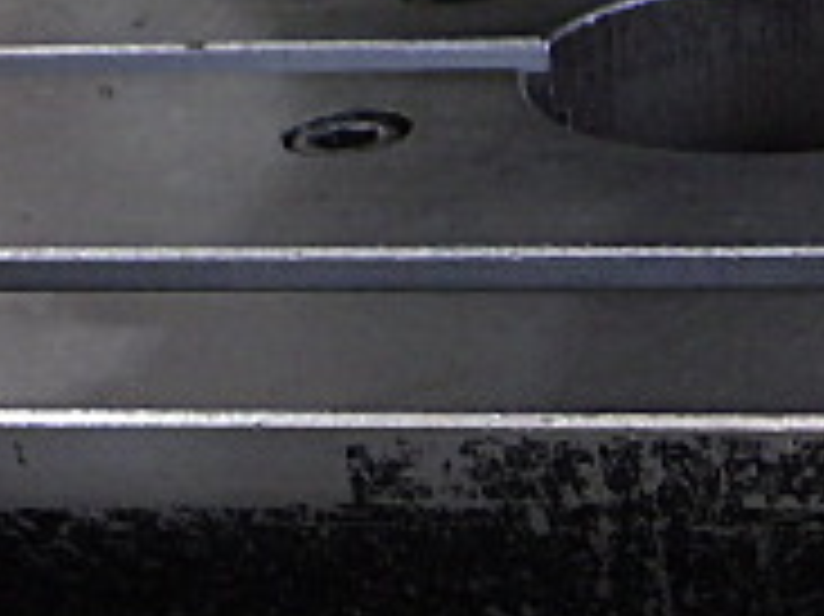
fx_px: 2331
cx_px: 738
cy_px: 1034
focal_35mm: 98
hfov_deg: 19.7
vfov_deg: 13.8
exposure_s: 1/45
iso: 500
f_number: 3.5
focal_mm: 5
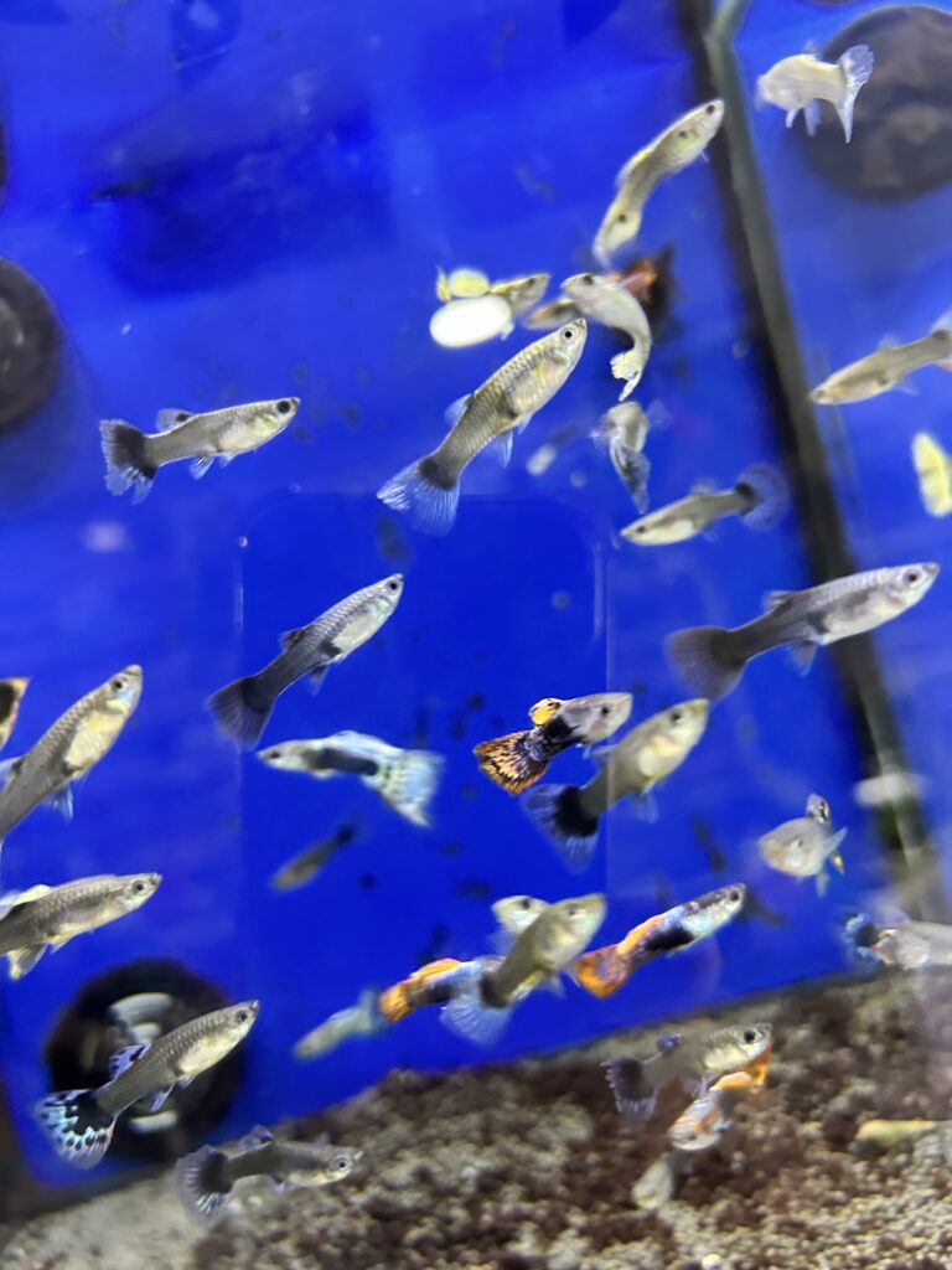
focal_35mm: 26
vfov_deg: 67.3
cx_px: 476
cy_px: 635
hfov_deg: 53.1
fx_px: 953
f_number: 1.5
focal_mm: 5.7
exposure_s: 1/50
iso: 500
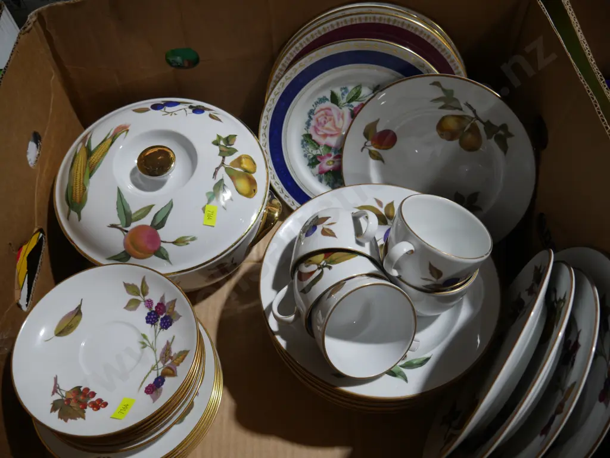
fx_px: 494
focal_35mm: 28
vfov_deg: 49.8
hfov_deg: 63.4
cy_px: 229
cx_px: 305
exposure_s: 1/100
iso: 200
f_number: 3.5
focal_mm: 14
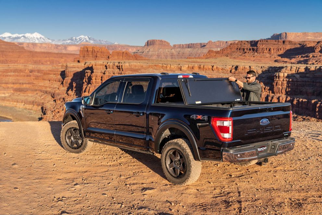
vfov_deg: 29.9
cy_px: 108
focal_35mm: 45
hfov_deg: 43.6
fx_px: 402
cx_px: 161
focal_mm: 45
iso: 100
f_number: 4.5
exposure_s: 1/250
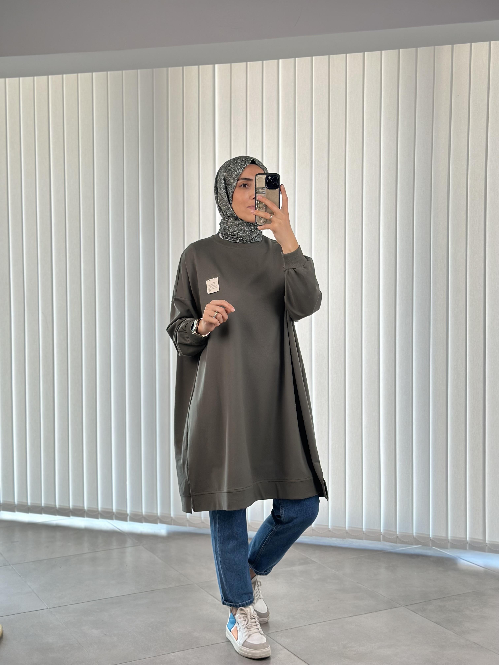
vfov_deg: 39.7
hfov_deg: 30.3
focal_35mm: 48
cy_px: 332
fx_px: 923
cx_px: 250
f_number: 1.78
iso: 80
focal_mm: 6.86
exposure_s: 1/263
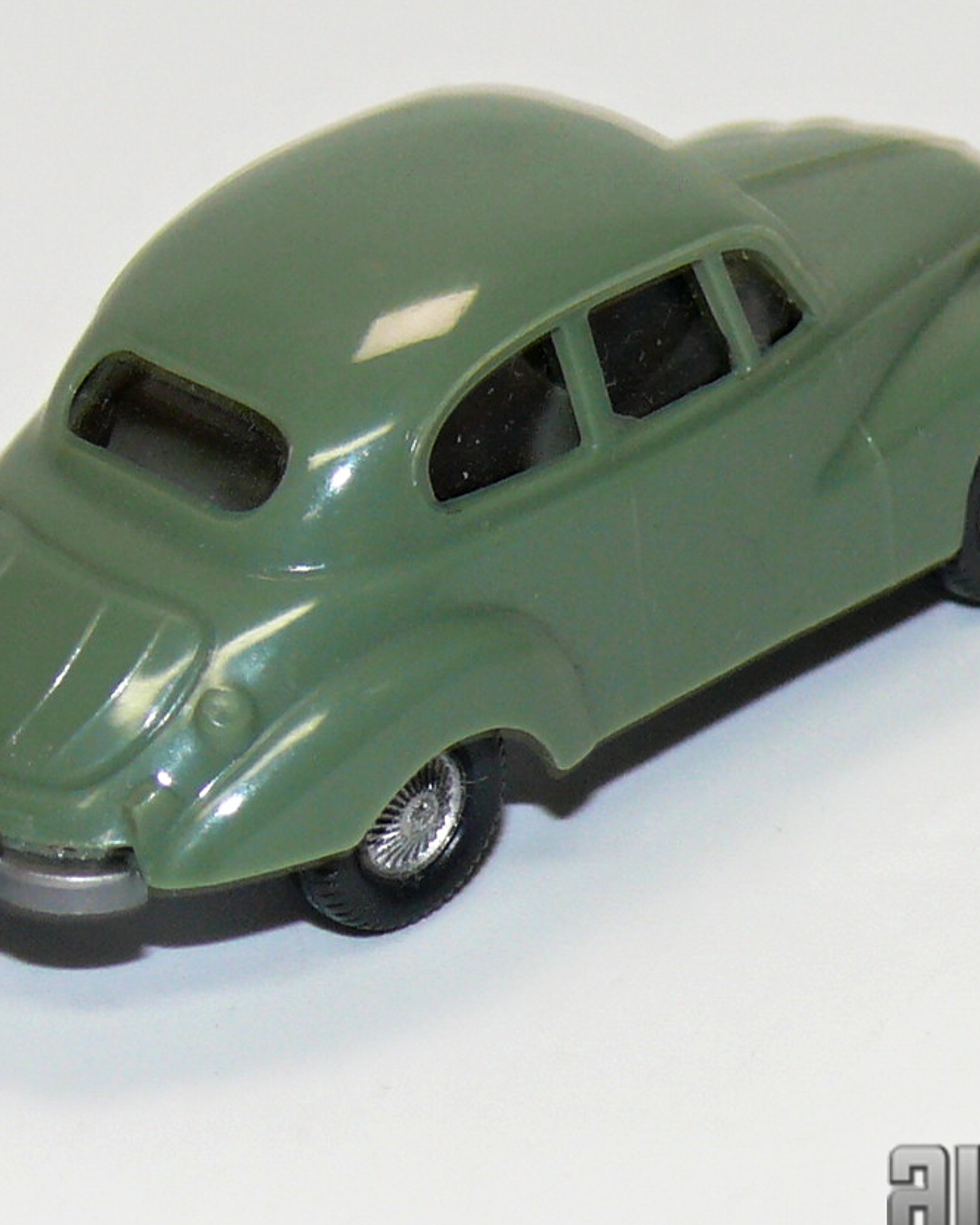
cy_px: 427
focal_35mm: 258
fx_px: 9356
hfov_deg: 6.0
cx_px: 547
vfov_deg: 7.5
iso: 100
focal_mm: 16.4
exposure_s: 1/30
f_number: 4
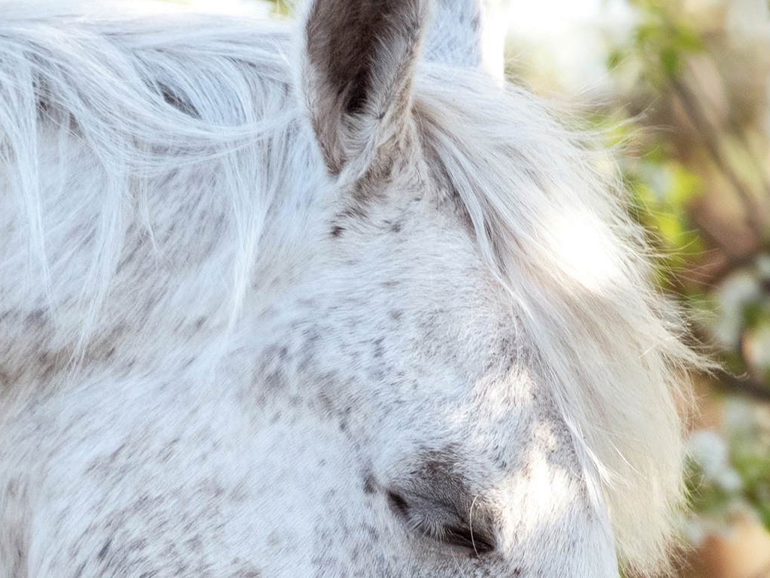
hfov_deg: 2.2
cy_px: 692
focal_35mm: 910
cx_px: -826
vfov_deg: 1.6
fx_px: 20244
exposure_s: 1/2000
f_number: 3.2
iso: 640
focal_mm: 200
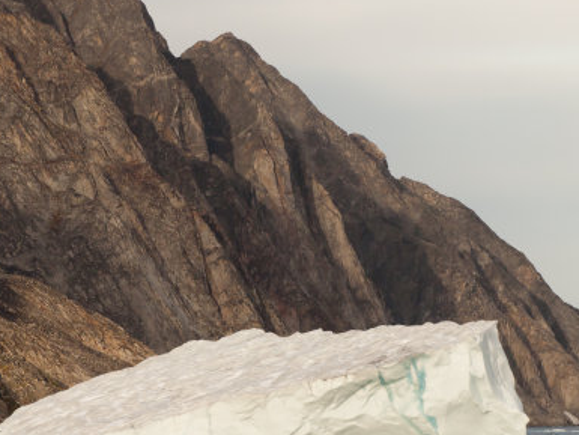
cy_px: 298
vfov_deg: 4.2
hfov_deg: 5.6
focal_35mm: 355
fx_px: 5936
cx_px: 281
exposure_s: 1/2500
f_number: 8
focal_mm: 155
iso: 1100
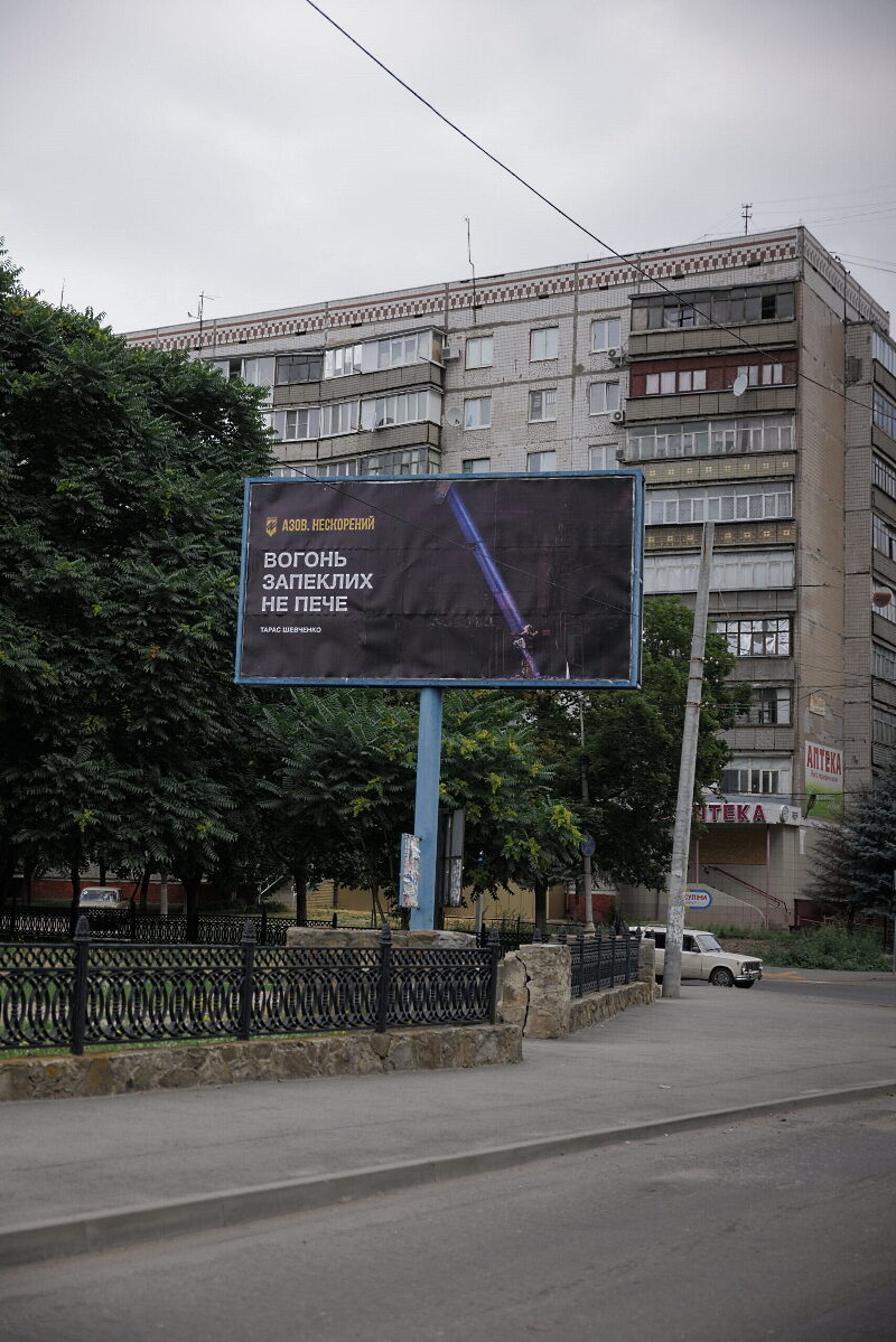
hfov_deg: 27.5
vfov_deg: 40.3
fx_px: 1828
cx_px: 448
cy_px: 671
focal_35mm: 49
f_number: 2.8
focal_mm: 49
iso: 800
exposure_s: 1/8000
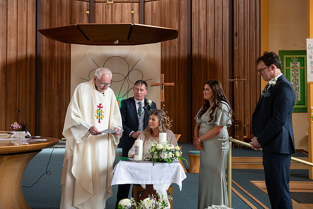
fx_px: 365
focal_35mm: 42
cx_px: 156
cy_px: 104
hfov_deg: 46.4
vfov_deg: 31.9
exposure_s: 1/160
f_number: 3.5
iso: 640
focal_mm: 42
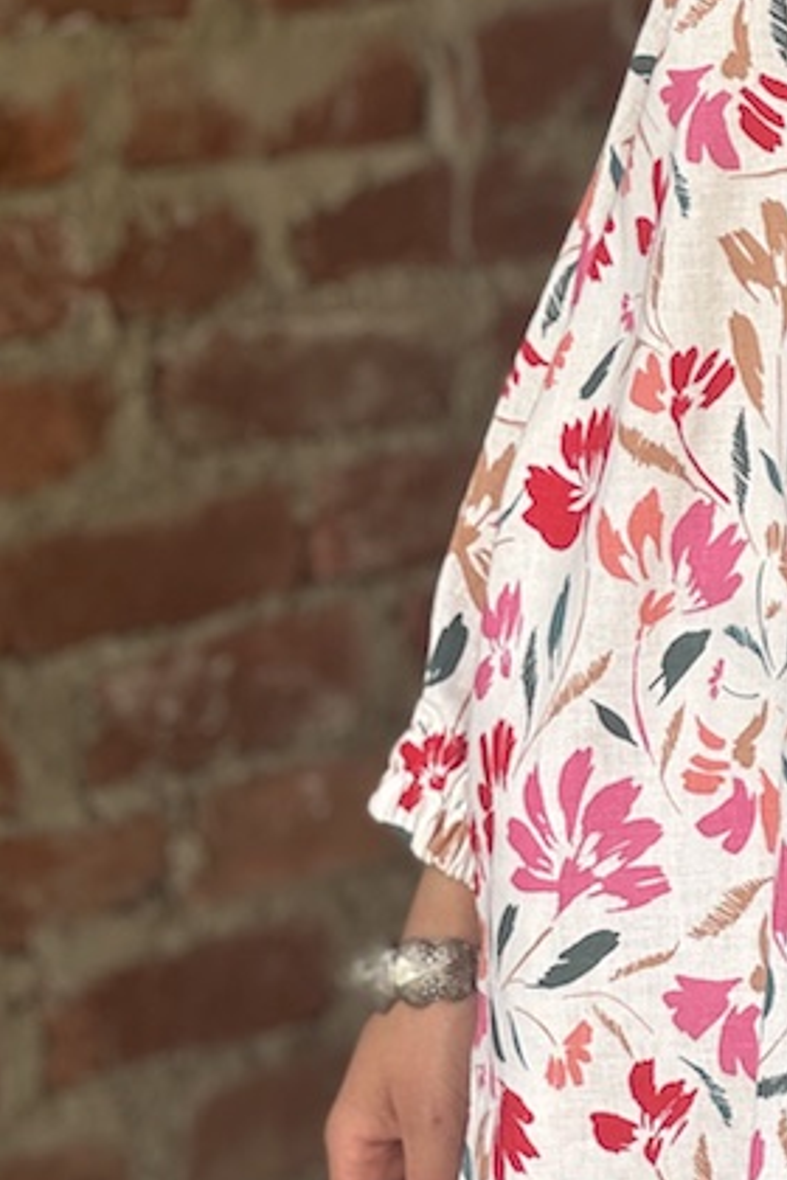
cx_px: 1002
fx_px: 6230
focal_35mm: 190
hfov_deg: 7.2
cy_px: -3
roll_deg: -0.4
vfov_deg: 10.7
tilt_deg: -7.3
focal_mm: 9
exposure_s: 1/115
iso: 25
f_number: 2.8
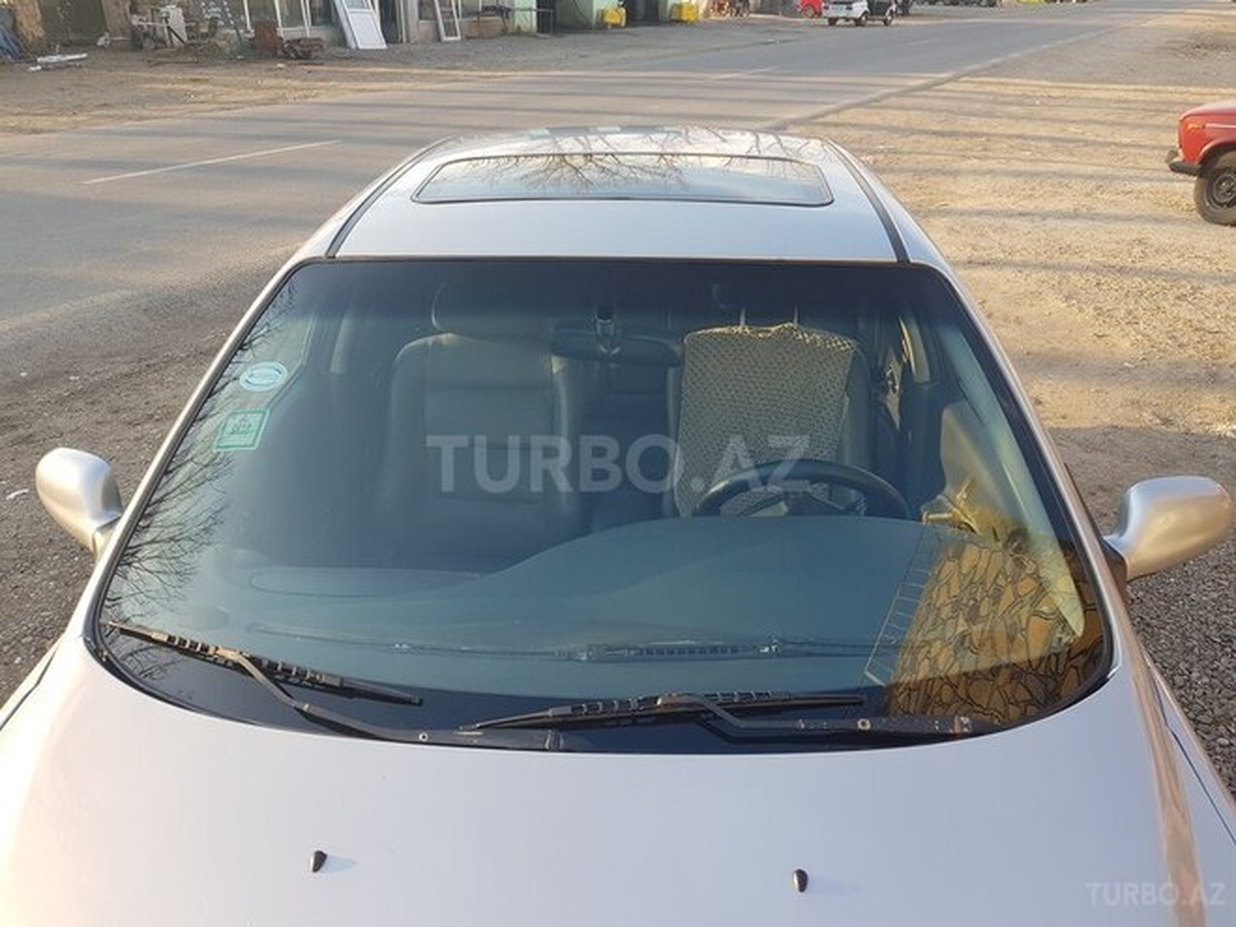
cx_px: 618
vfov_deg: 53.1
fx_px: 928
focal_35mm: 26
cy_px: 464
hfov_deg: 67.3
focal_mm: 4.2
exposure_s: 1/222
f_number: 1.7
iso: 40
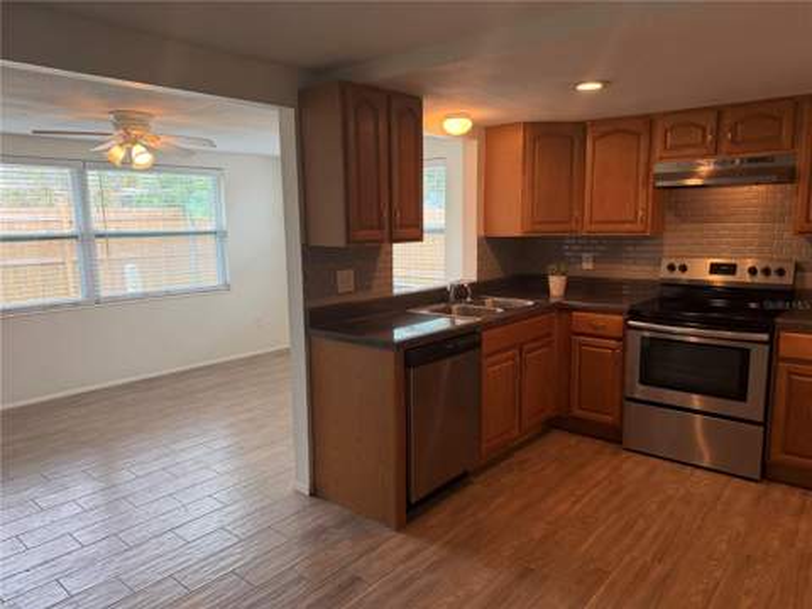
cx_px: 406
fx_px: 563
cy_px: 304
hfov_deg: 71.6
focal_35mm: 24
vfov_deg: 56.8
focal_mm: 6.76
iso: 160
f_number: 1.78
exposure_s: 1/120
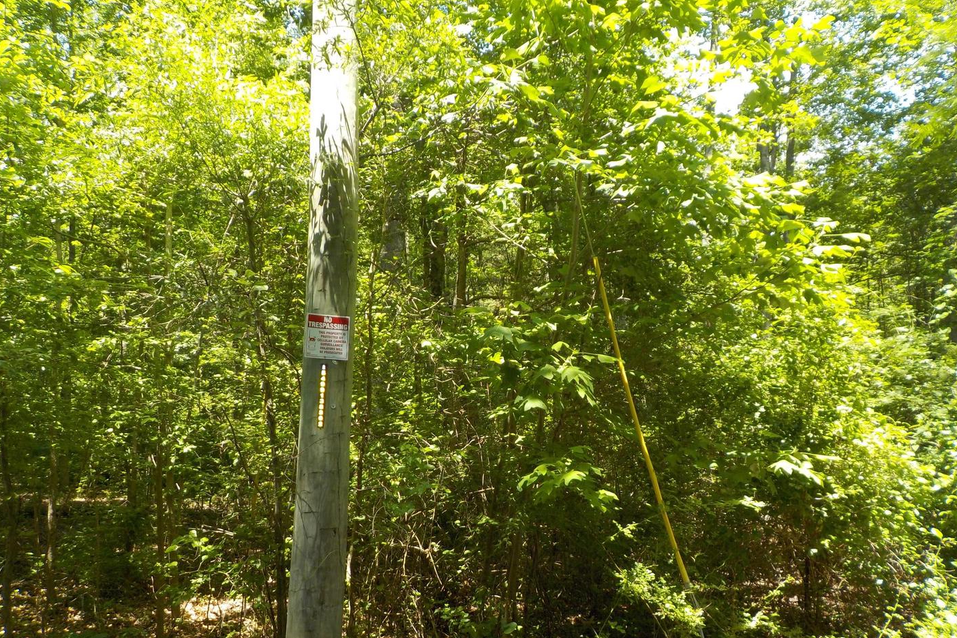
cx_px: 467
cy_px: 367
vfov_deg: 41.0
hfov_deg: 58.7
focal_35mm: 32
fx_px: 851
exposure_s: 1/200
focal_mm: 4.1
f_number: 3.3
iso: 125
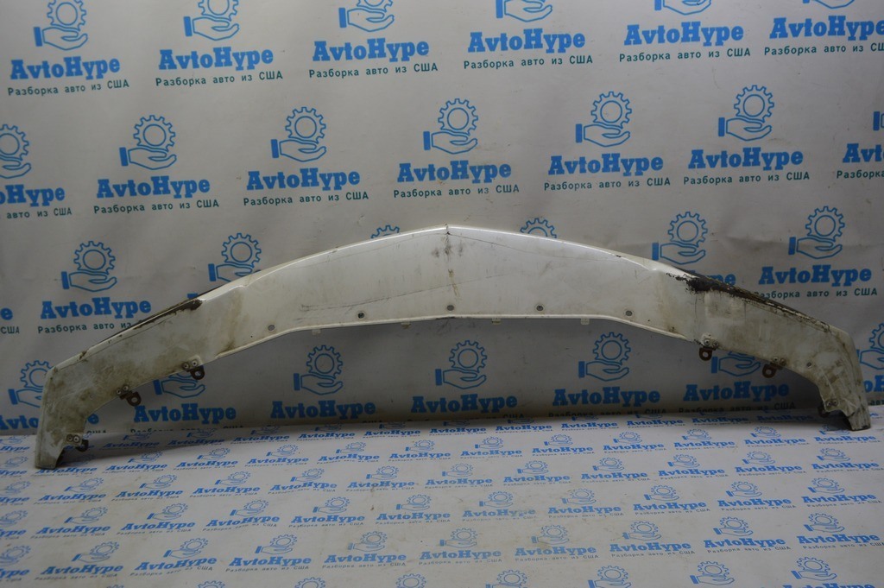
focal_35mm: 27
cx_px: 442
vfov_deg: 47.9
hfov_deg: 67.4
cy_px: 294
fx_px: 662
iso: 400
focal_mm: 18
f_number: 5
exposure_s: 1/100
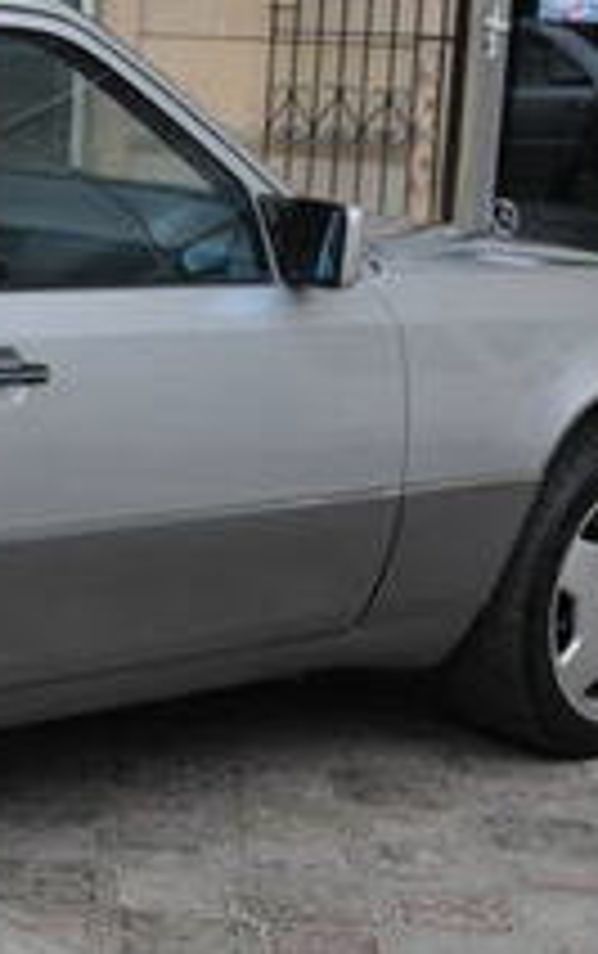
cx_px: -522
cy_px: 410
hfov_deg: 12.0
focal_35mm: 100
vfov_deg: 20.8
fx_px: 2590
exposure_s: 1/500
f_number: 11
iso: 800
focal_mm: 21
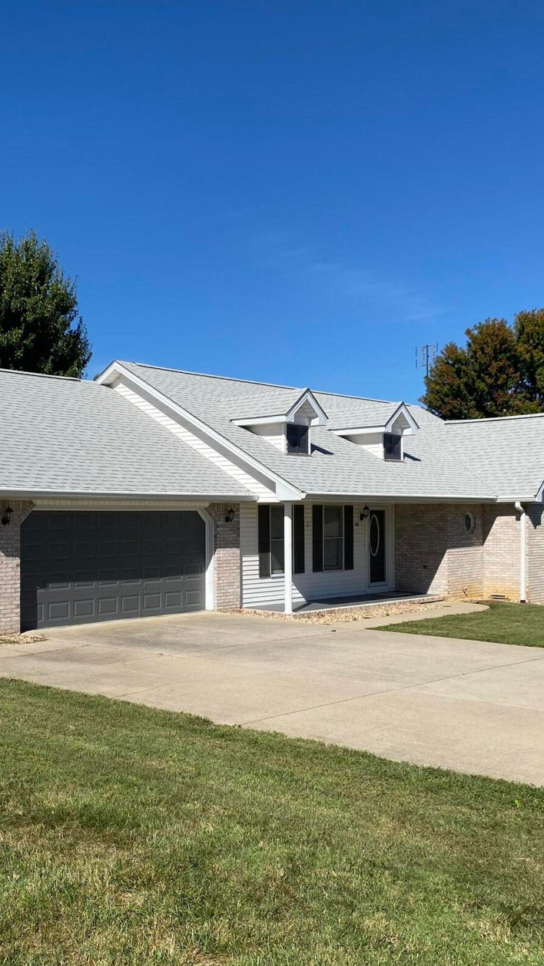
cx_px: 174
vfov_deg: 55.2
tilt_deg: -1.2
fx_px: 923
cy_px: 524
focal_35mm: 36
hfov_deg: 32.5
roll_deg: +0.9
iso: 32
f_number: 1.8
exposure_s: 1/4274
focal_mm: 4.25
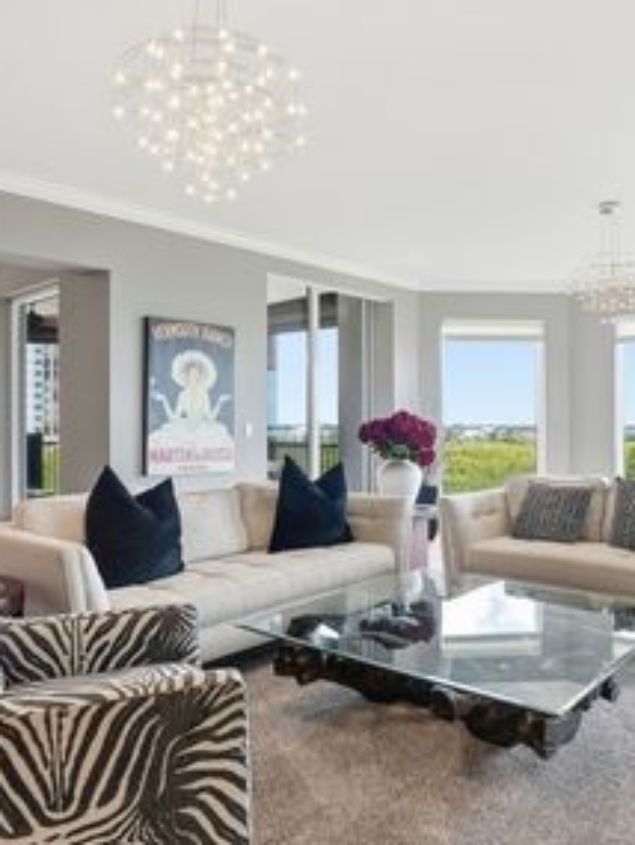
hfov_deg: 51.3
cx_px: 344
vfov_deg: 65.3
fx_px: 660
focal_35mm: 27
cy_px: 437
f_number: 9
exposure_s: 1/30
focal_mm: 16
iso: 125
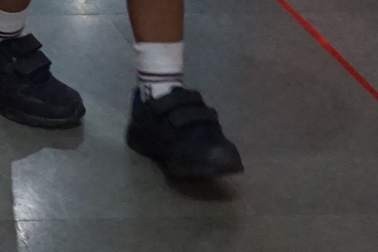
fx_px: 1448
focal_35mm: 138
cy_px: -223
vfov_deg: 9.4
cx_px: -278
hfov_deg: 13.5
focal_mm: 16
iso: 3200
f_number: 3.5
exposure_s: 1/160
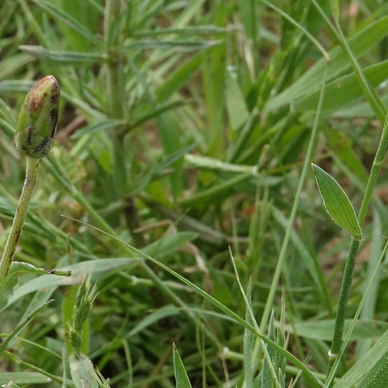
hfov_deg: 6.3
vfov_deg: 6.3
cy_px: 118
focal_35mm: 277
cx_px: -147
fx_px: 3513
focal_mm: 38.04
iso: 400
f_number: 8
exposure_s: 1/125
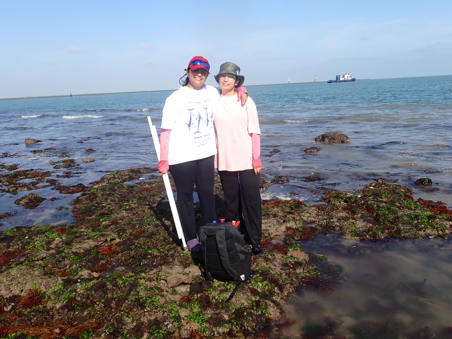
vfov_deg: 46.8
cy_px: 170
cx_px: 226
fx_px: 392
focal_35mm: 30
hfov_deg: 60.0
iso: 100
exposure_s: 1/160
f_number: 9
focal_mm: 5.4
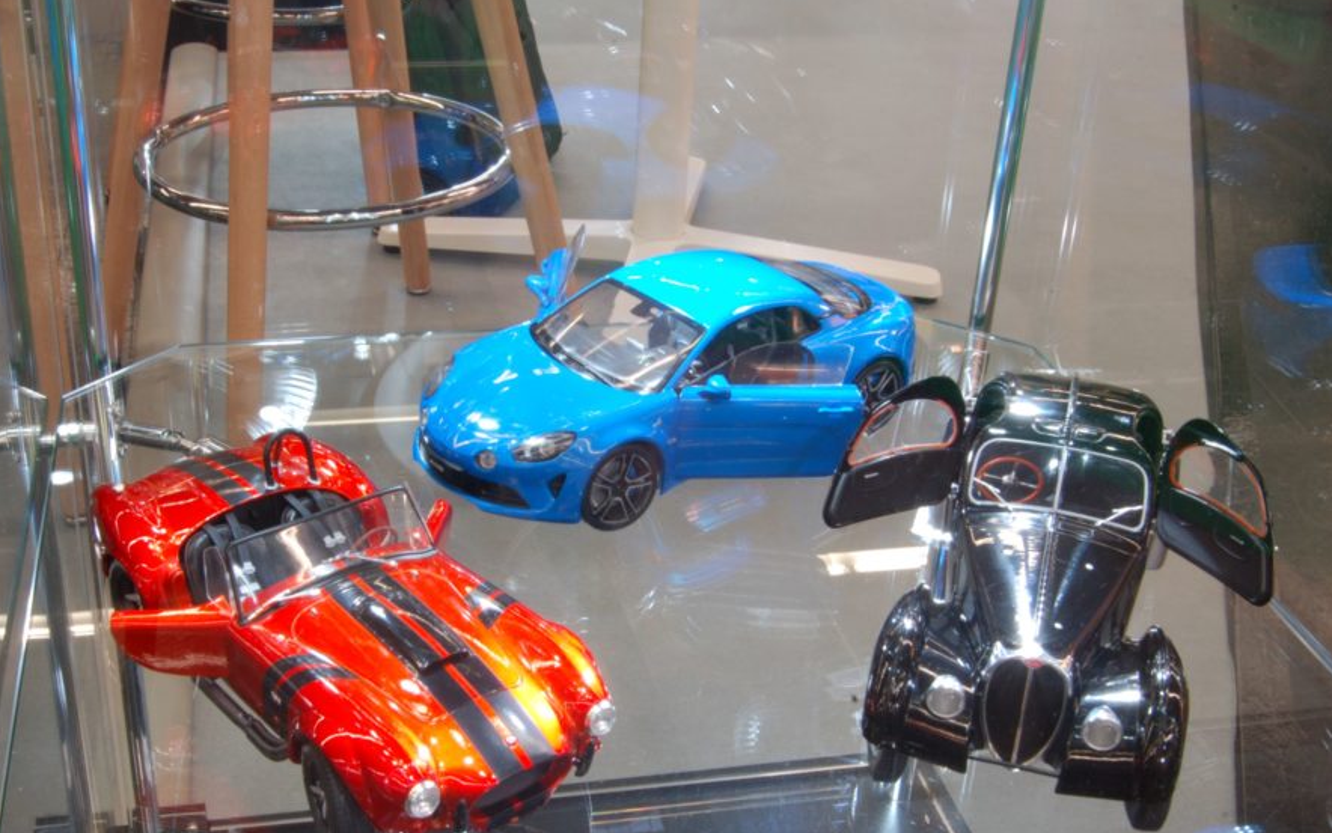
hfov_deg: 43.4
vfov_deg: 28.0
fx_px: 1670
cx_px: 615
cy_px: 457
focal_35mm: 46
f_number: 25
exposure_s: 2.5
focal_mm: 26
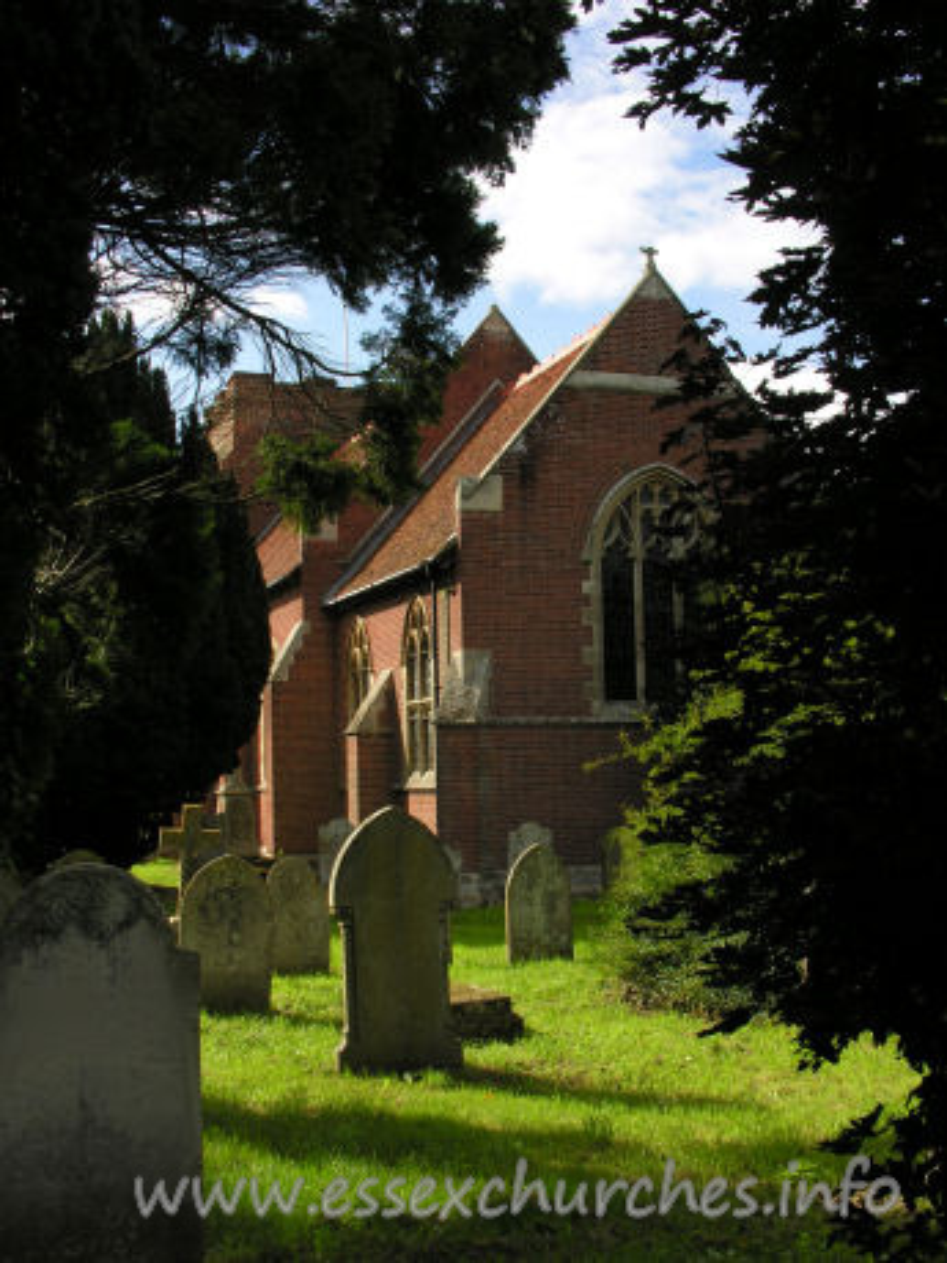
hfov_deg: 33.6
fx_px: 1568
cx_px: 474
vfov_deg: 43.9
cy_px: 632
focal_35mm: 43
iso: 50
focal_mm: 11
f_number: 5.8
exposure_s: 1/163
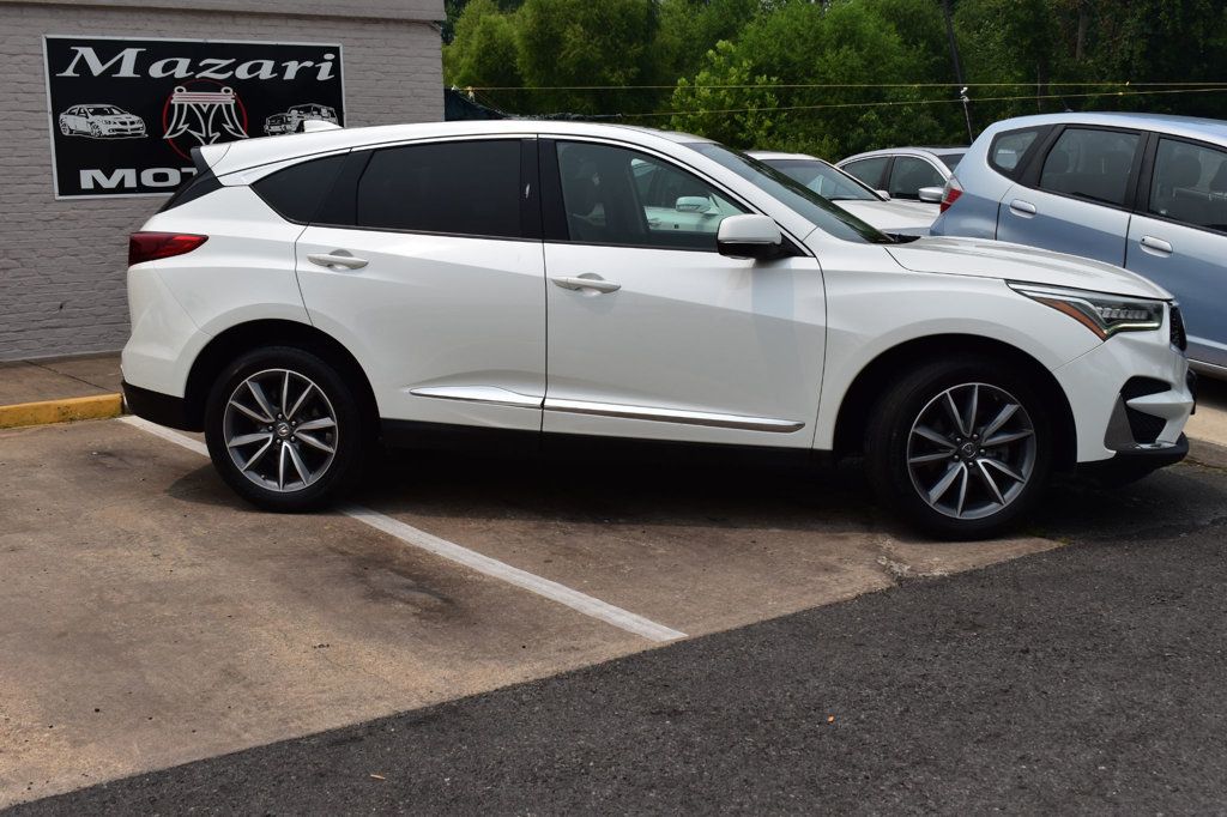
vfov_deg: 31.9
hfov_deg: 46.4
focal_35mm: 42
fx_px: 1431
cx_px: 614
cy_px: 408
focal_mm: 28
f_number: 11
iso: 200
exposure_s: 1/500
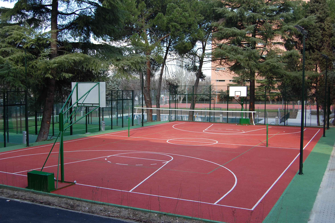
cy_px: 112
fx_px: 363
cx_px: 168
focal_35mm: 39
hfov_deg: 49.6
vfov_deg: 34.1
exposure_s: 1/160
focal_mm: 26
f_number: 6.3
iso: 200
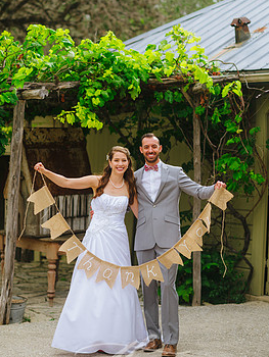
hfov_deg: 14.1
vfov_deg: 18.7
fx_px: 1087
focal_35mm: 105
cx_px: 127
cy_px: 176
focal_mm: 85
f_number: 2
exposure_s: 1/2500
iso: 200
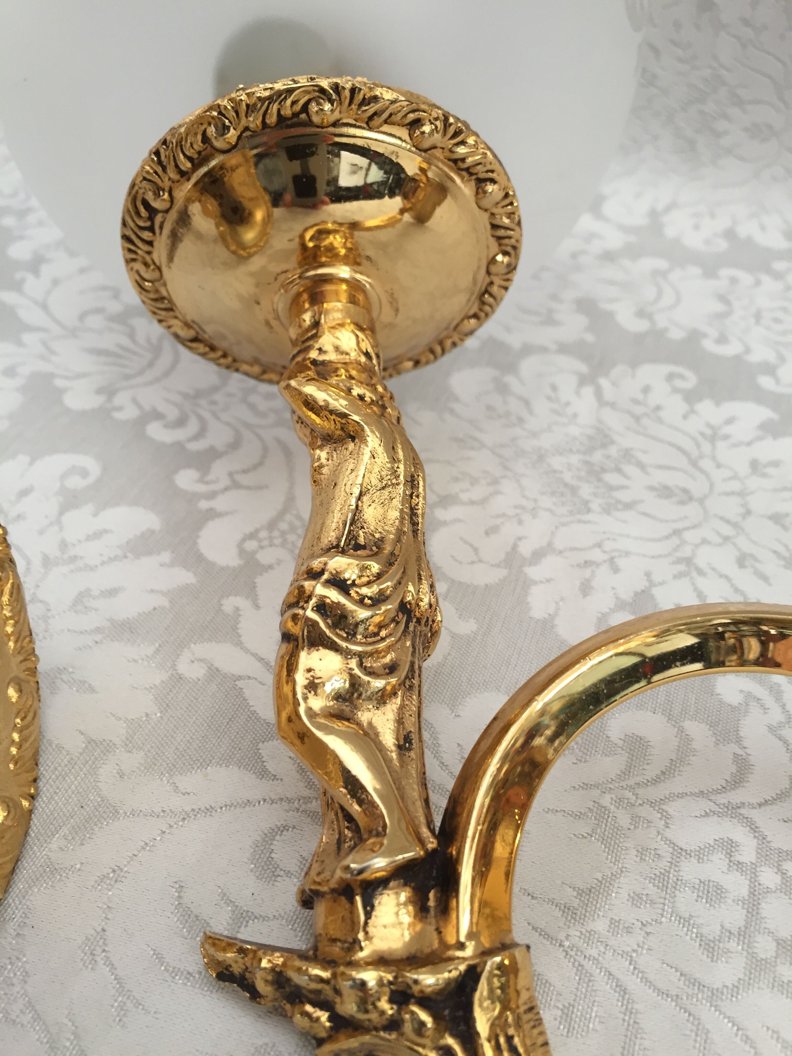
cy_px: 528
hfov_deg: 48.2
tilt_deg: -41.4
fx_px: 885
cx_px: 396
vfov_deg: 61.7
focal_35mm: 29
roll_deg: -2.8
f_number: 2.2
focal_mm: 4.15
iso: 100
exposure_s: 1/33
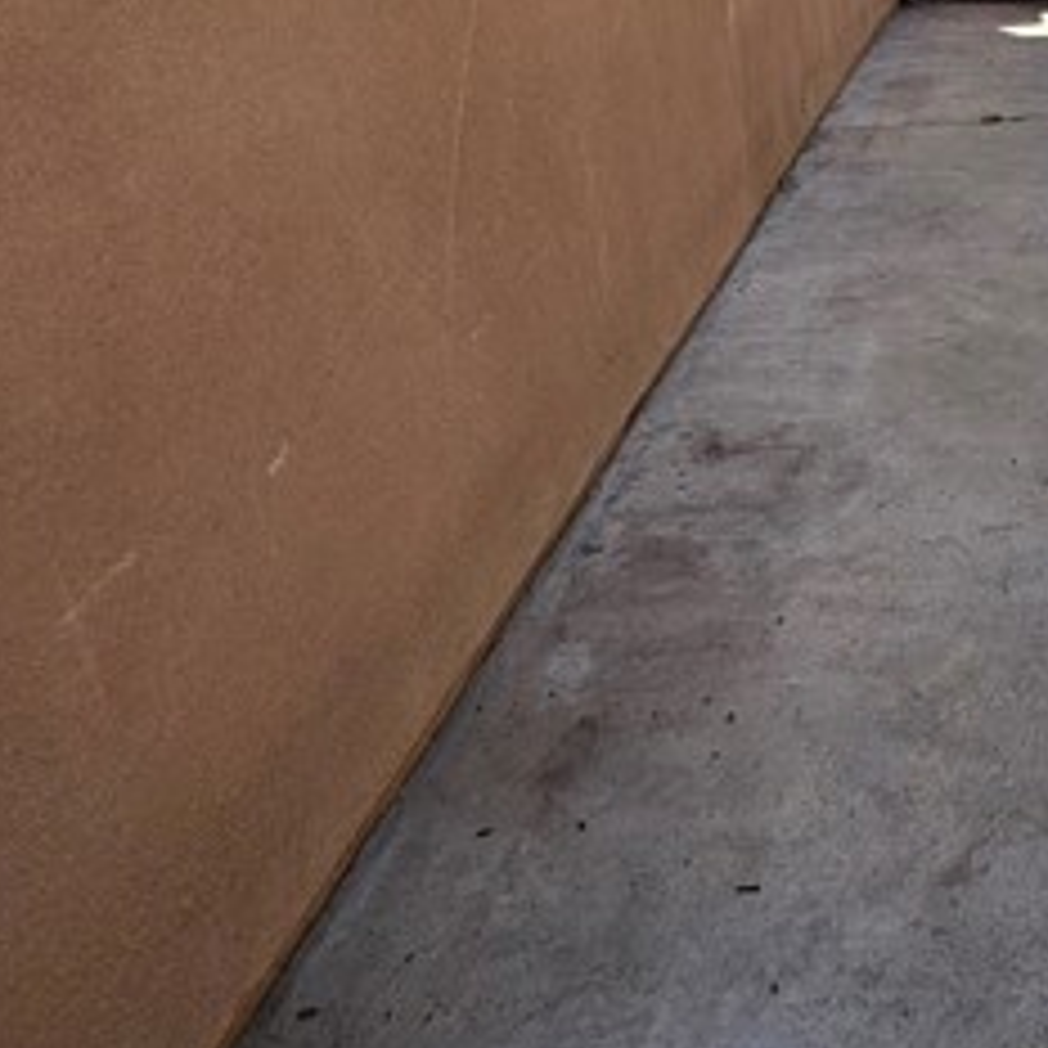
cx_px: 1052
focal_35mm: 34
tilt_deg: -17.7
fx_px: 1165
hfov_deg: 41.9
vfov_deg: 45.9
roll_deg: +0.6
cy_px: 207
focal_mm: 2.22
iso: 40
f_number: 2.2
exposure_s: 1/596
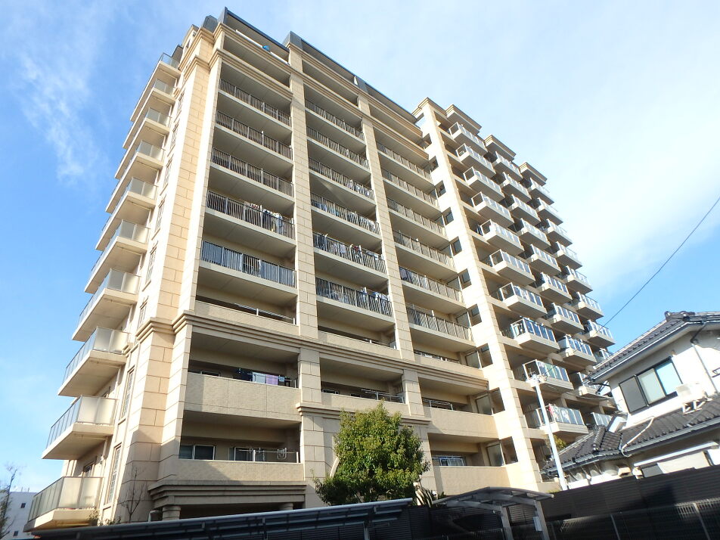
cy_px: 270
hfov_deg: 79.0
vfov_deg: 63.4
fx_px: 437
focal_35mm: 21
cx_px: 360
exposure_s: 1/640
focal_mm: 3.7
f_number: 3.5
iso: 125
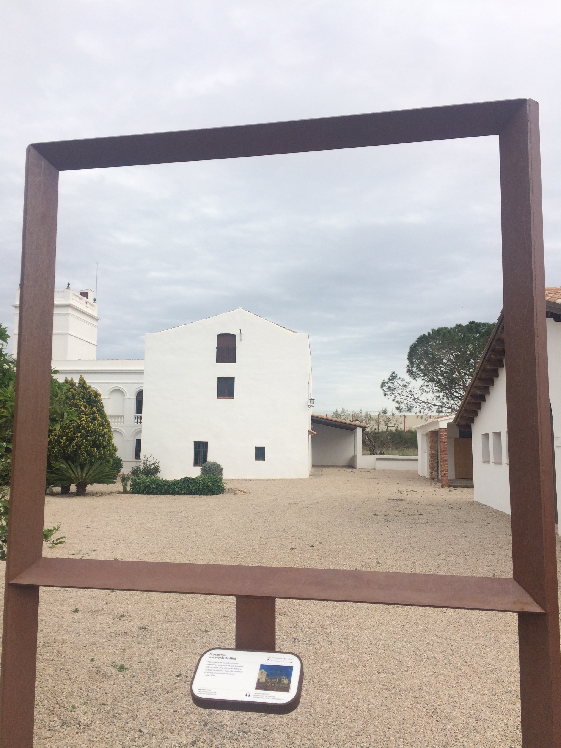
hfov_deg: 48.2
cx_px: 280
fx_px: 627
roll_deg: +0.8
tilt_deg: +5.4
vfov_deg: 61.7
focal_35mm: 29
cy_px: 374
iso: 32
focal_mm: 4.15
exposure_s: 1/1520
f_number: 2.2
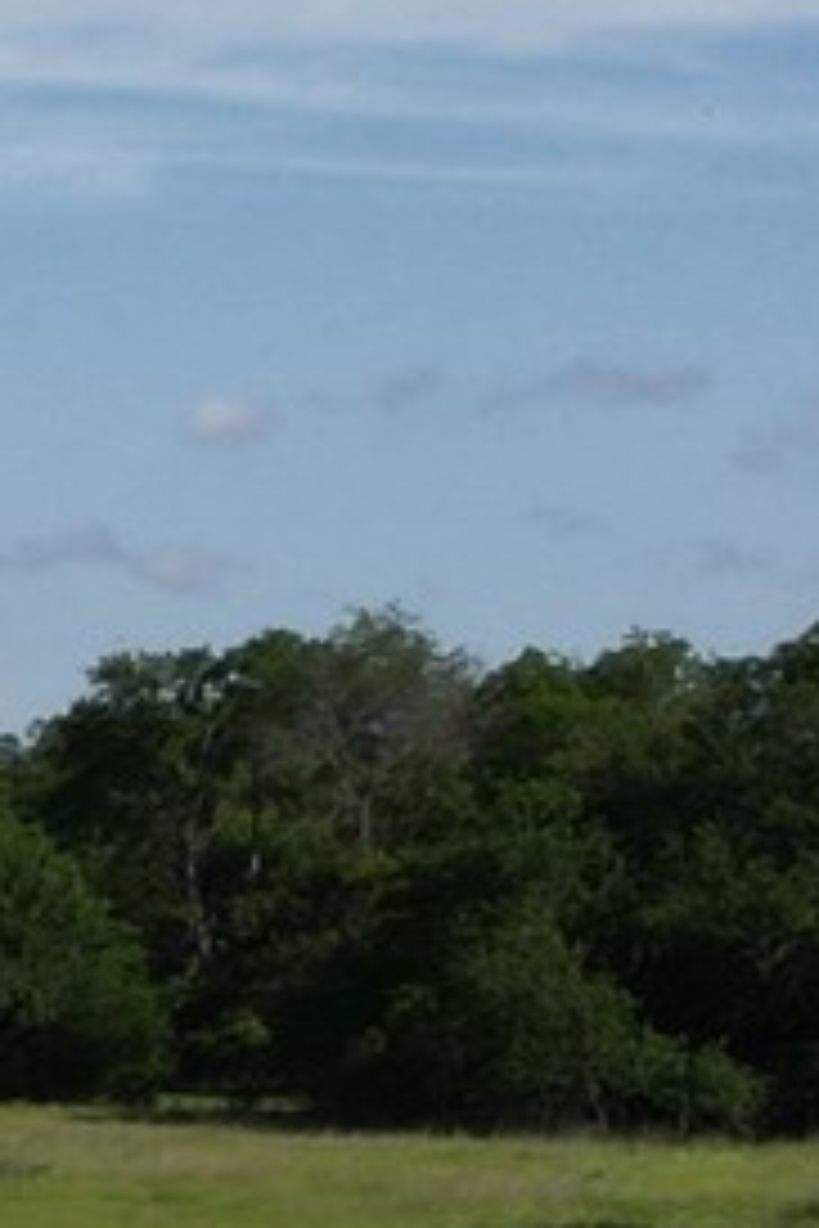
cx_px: -3312
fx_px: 6381
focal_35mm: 187
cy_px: 2245
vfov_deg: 10.3
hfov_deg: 5.5
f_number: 1.7
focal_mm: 6.72
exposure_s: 1/4000
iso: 110
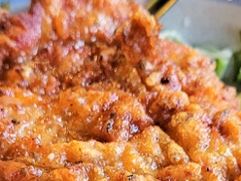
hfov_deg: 18.7
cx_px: 121
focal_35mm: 105
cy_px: 219
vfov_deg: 13.7
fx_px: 731
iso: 400
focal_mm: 5.4
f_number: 1.8
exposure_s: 1/40
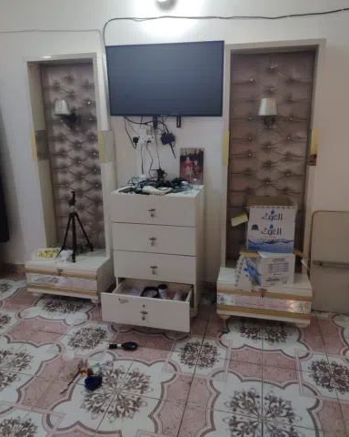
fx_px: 336
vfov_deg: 65.9
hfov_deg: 54.9
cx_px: 176
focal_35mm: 26
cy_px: 197
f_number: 1.75
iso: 338
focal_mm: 5.25
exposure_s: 1/50
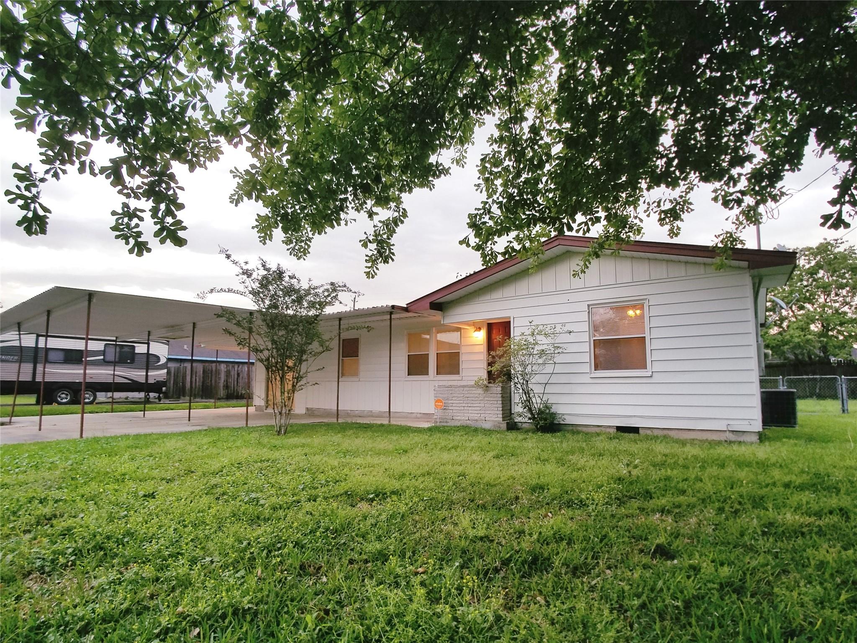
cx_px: 428
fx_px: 644
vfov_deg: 53.1
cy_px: 322
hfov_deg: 67.3
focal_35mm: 26
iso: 50
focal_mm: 4.2
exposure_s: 1/60
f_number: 1.7
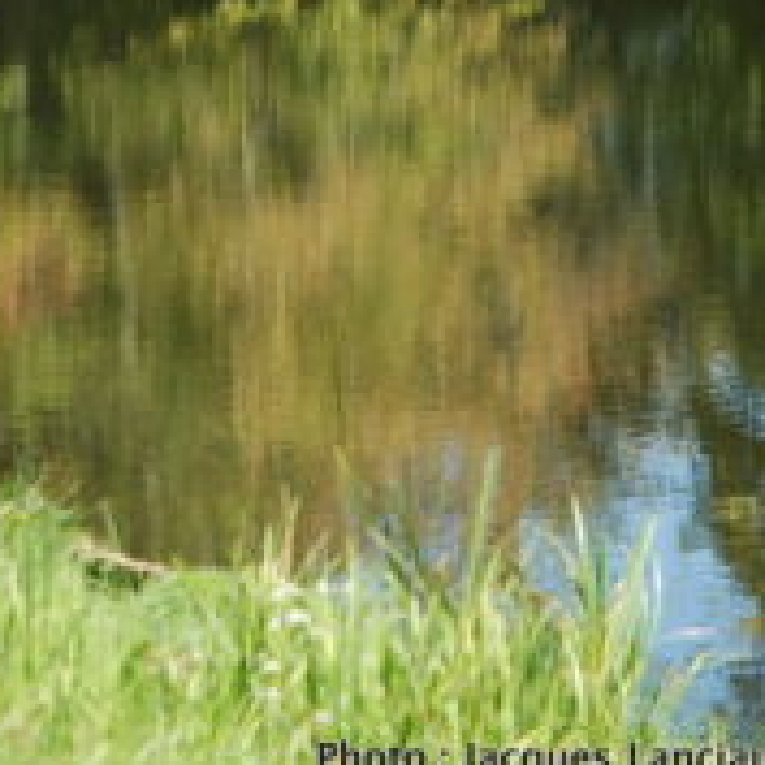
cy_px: 97
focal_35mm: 252
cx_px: 117
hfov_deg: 6.9
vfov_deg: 6.9
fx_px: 6301
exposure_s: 1/200
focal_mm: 70
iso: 100
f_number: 4.5
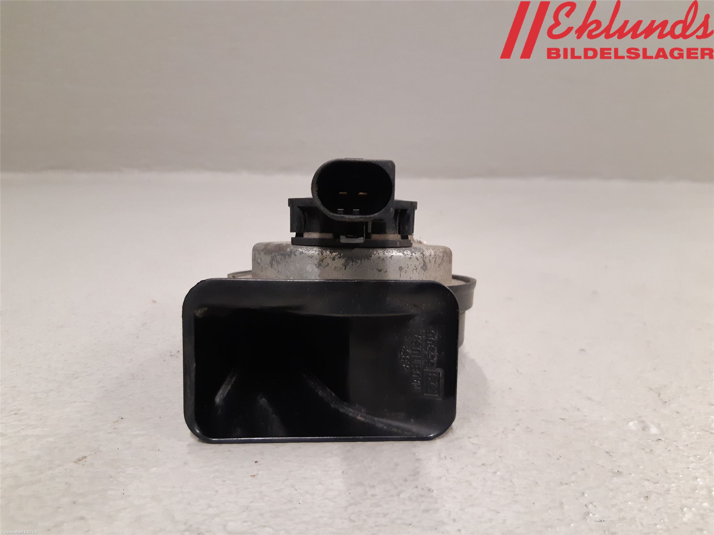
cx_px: 357
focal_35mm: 26
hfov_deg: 67.3
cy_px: 268
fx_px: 536
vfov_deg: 53.1
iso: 250
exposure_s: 1/50
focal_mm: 3.93
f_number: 1.7
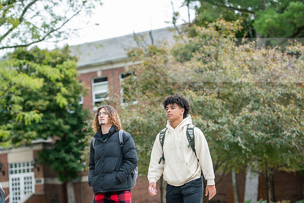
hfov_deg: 20.8
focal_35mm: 98
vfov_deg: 14.0
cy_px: 102
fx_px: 828
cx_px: 152
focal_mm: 98
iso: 160
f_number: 2.8
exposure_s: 1/400
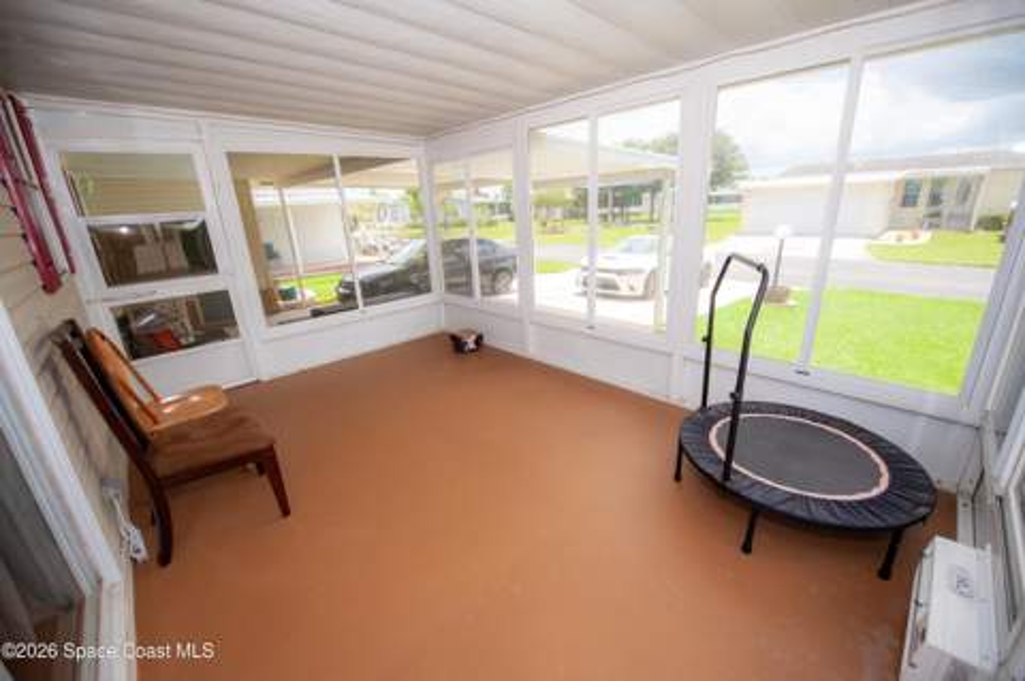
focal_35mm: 14
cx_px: 512
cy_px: 340
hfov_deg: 104.3
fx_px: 398
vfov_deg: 81.1
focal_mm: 14
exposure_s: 1/1600
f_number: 3.2
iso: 1250
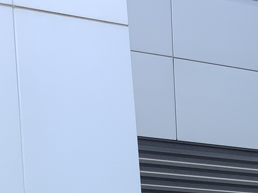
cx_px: 392
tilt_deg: -2.3
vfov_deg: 11.7
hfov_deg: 15.6
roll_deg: +1.7
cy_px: 356
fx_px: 865
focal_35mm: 116
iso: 25
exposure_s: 1/1072
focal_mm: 3.3
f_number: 2.4
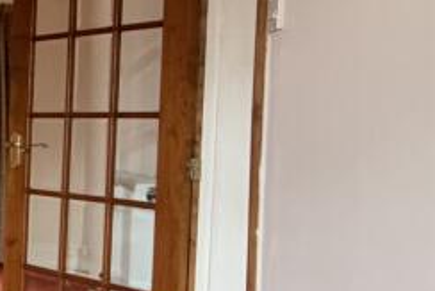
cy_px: 141
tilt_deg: -1.9
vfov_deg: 22.3
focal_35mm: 61
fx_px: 737
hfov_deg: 18.6
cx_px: -460
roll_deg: +0.0
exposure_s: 1/101
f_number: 2.2
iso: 320
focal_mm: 2.22
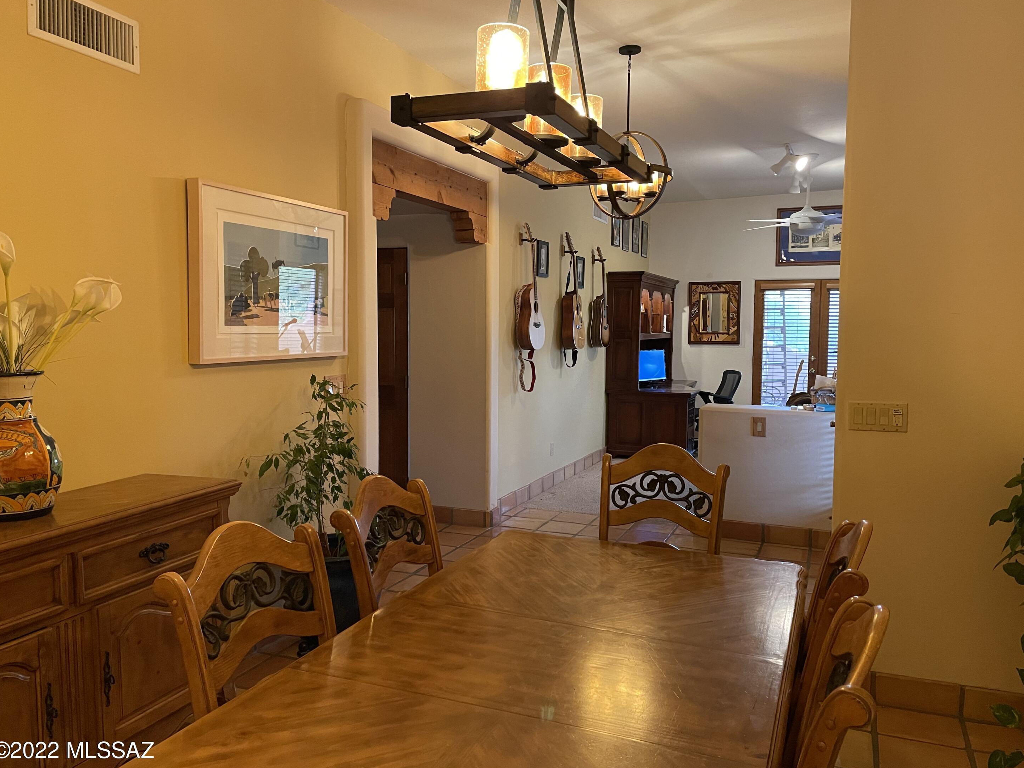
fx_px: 799
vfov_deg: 51.4
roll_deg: -0.1
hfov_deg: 65.3
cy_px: 388
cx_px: 523
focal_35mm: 27
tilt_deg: -4.2
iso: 400
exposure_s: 1/60
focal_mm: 4.2
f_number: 1.6
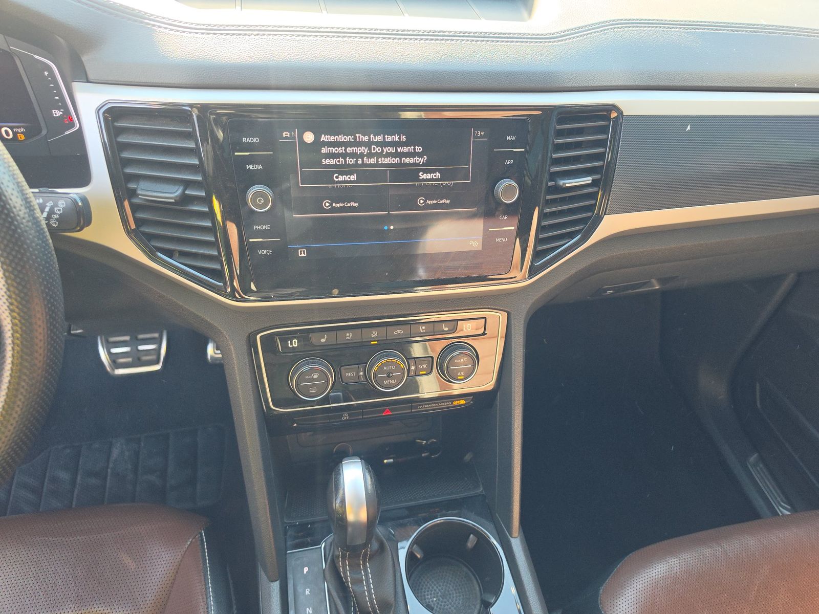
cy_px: 307
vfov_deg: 58.9
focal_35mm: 23
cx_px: 410
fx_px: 544
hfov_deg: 73.9
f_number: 1.4
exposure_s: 1/119
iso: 59
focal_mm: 6.5
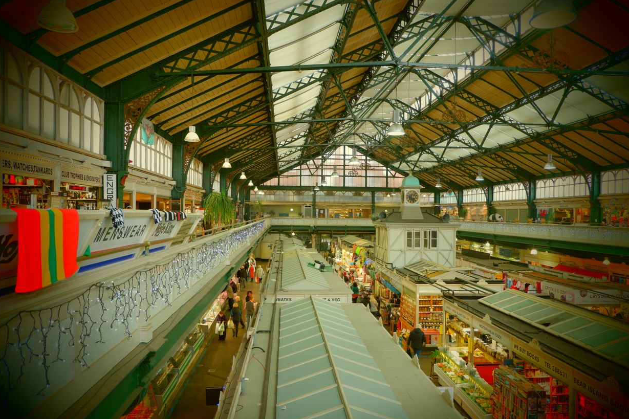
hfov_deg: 71.5
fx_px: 437
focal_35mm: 25
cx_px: 312
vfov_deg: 51.3
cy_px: 217
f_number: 3.5
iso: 200
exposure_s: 1/15
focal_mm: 16
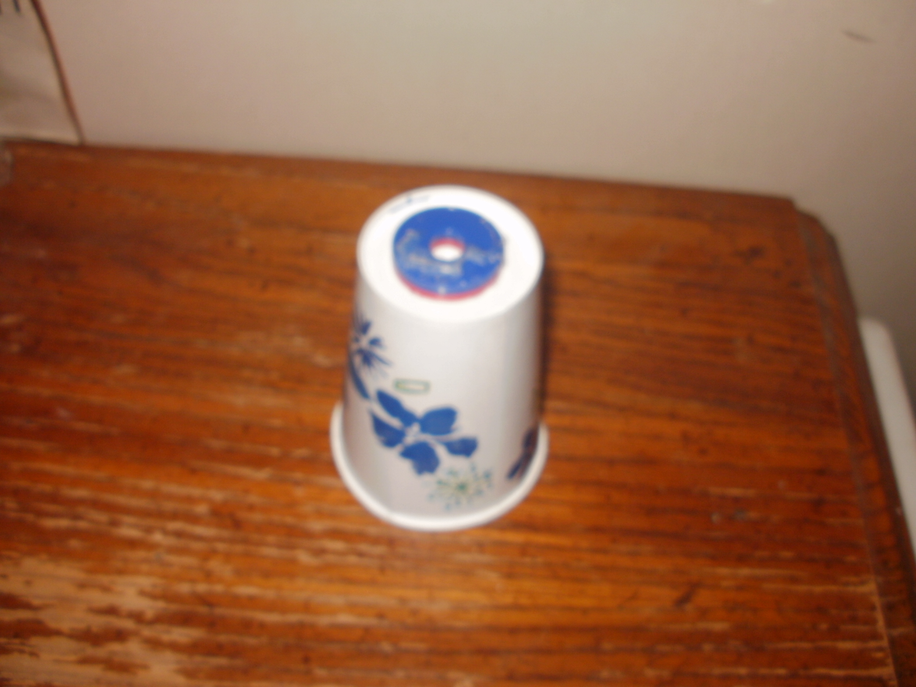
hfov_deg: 51.4
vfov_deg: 39.7
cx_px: 458
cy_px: 344
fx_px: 953
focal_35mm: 36
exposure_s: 1/30
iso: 125
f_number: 3.5
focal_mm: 6.3
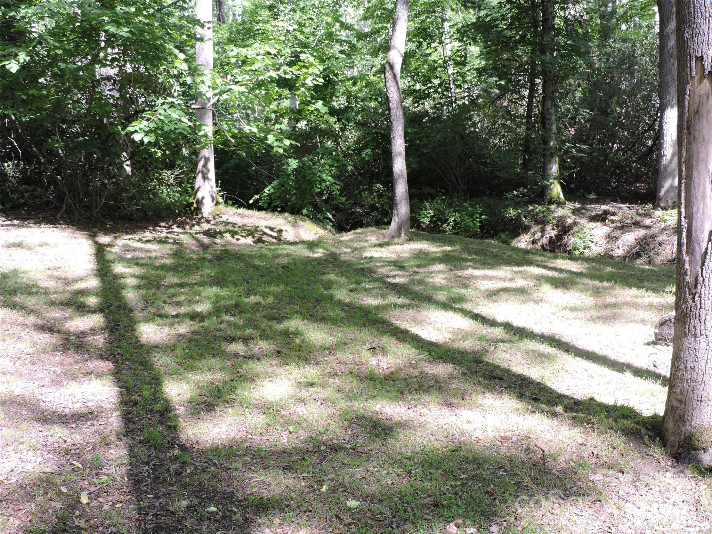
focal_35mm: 40
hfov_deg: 46.8
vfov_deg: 36.0
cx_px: 356
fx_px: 823
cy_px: 267
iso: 100
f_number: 3.3
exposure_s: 1/100
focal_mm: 7.1
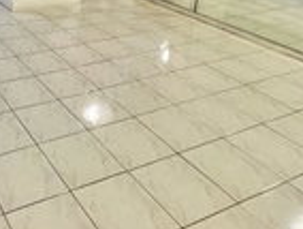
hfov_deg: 41.1
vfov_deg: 32.6
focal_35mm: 39
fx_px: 342
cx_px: -5
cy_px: -21
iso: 200
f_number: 1.8
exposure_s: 1/60
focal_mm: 1.57
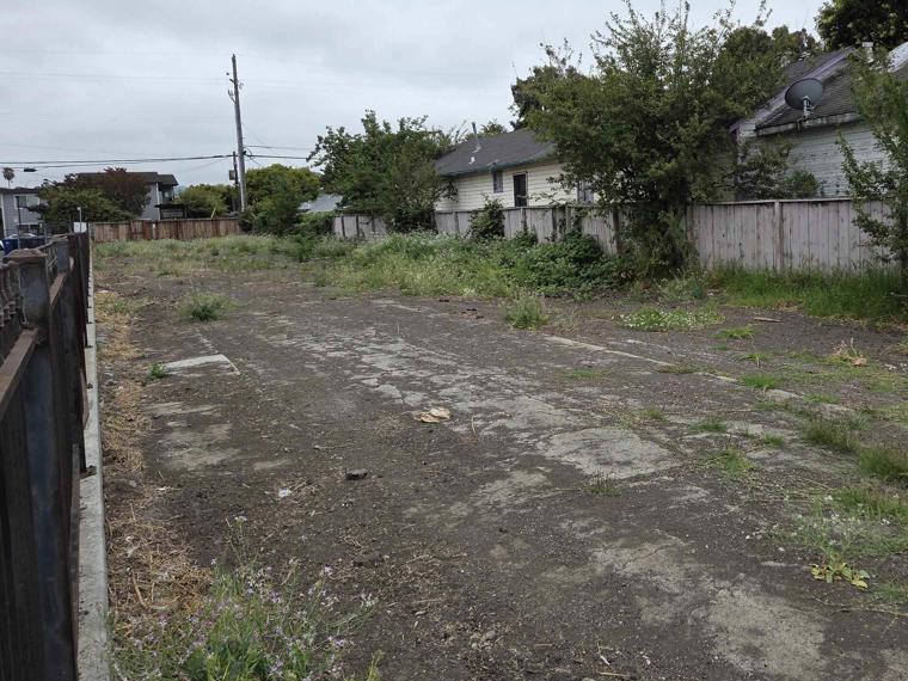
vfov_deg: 45.2
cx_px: 573
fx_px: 813
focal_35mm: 31
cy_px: 277
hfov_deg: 57.6
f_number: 1.8
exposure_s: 1/1283
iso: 80
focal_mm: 5.4
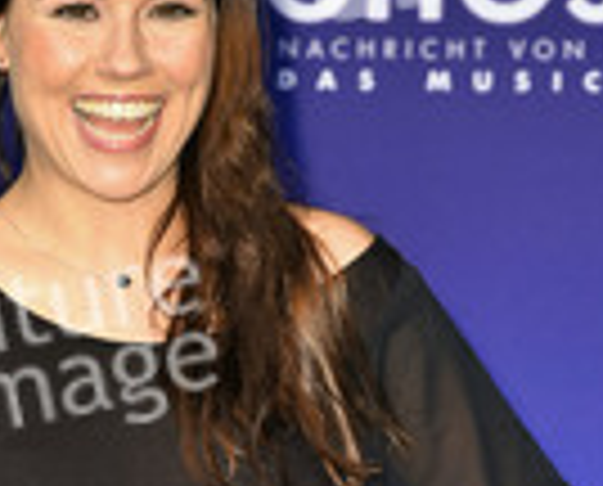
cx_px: 117
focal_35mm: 240
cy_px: 590
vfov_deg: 6.4
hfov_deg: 8.0
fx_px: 4296
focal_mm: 86
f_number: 6.3
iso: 800
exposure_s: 1/160
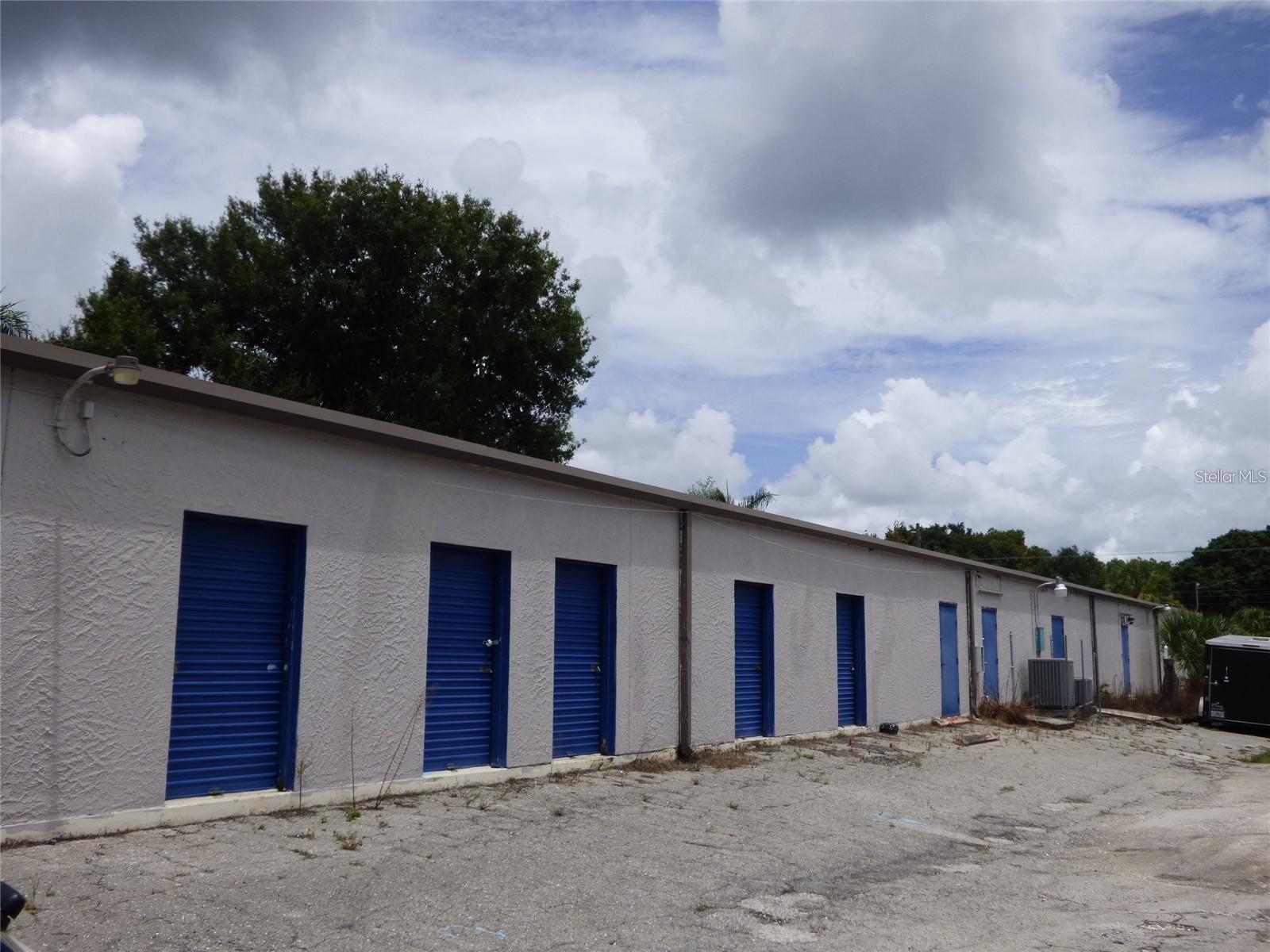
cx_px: 635
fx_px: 1211
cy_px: 476
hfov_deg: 55.4
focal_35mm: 33
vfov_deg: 42.9
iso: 100
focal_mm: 5.97
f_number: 4
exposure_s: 1/2000
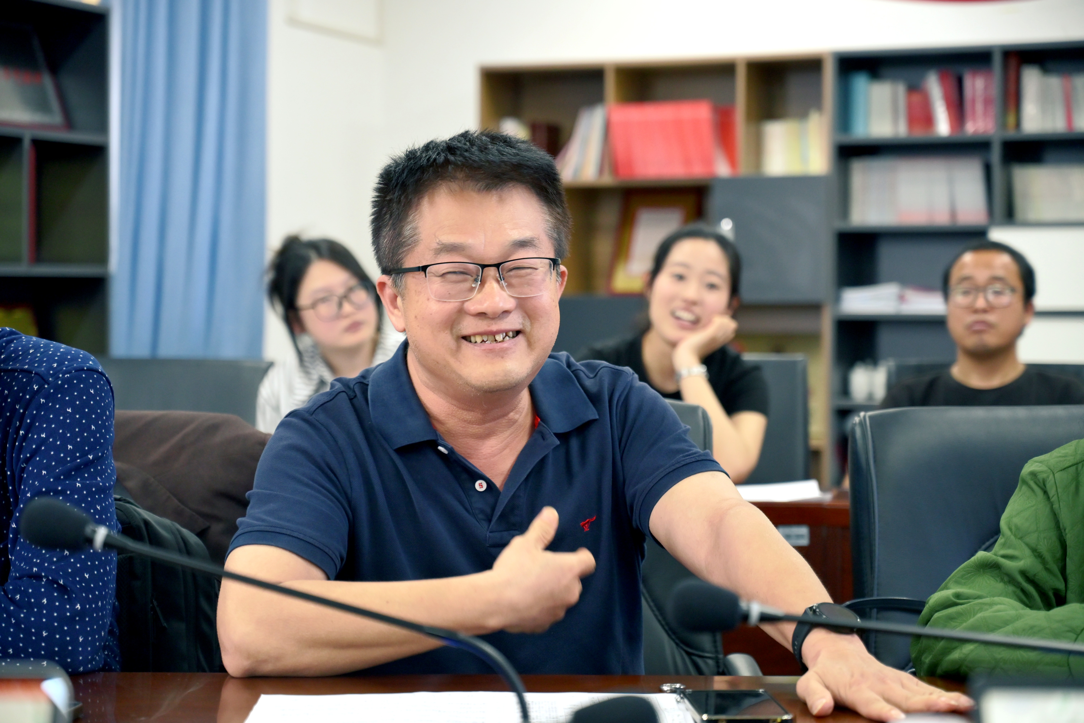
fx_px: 2108
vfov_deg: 19.5
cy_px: 362
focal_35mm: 70
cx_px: 542
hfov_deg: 28.8
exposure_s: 1/125
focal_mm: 70
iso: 2000
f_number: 4
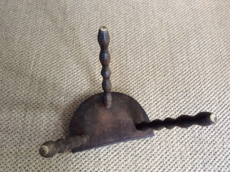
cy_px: 86
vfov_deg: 44.1
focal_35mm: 32
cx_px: 115
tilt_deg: -64.1
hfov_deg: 56.9
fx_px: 212
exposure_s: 1/25
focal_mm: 3.3
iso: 160
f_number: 2.4
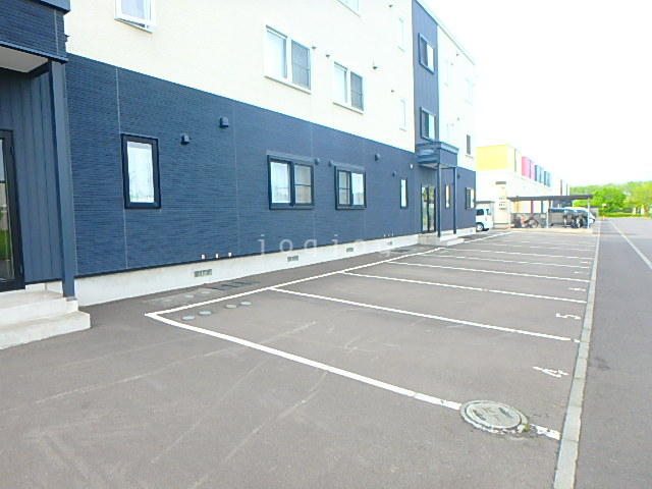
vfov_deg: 63.4
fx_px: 396
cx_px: 326
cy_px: 244
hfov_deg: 79.0
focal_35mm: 21
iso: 125
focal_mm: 3.7
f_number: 3.5
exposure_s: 1/250
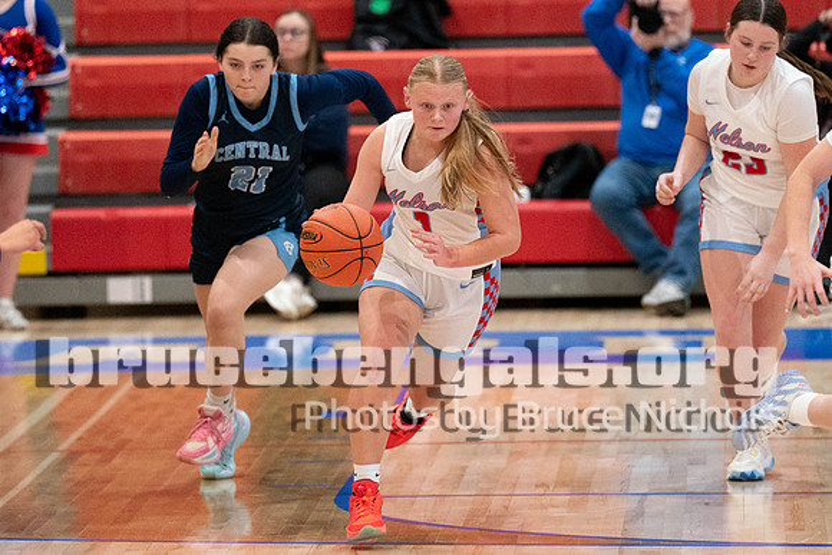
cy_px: 185
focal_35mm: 362
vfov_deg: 3.8
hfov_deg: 5.7
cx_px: 465
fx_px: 8373
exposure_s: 1/1000
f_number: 2.8
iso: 5000
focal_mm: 200
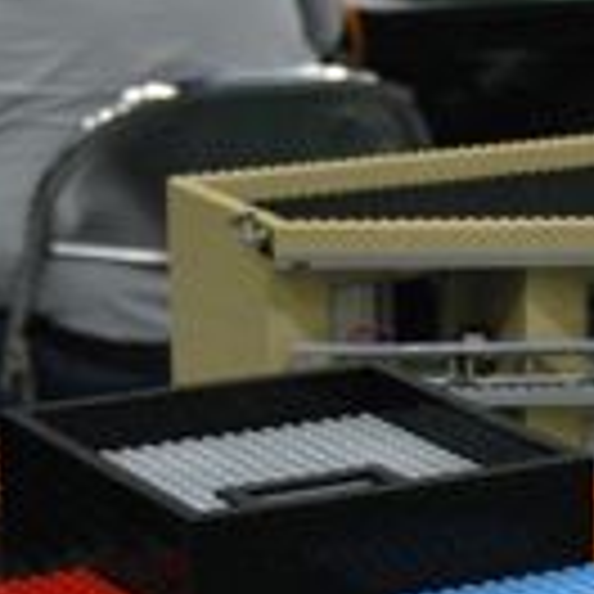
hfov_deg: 8.3
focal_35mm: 210
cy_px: 918
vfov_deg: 8.1
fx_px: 4077
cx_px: 634
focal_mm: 34
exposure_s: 1/80
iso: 1600
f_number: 4.2
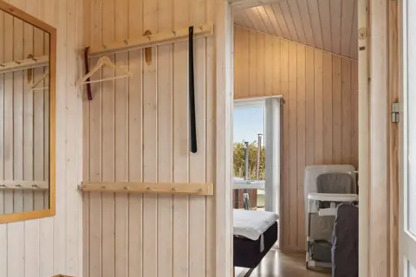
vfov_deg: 43.3
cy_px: 169
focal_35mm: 30
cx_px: 185
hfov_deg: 61.8
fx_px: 347
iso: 200
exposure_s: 1/60
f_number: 8
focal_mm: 16
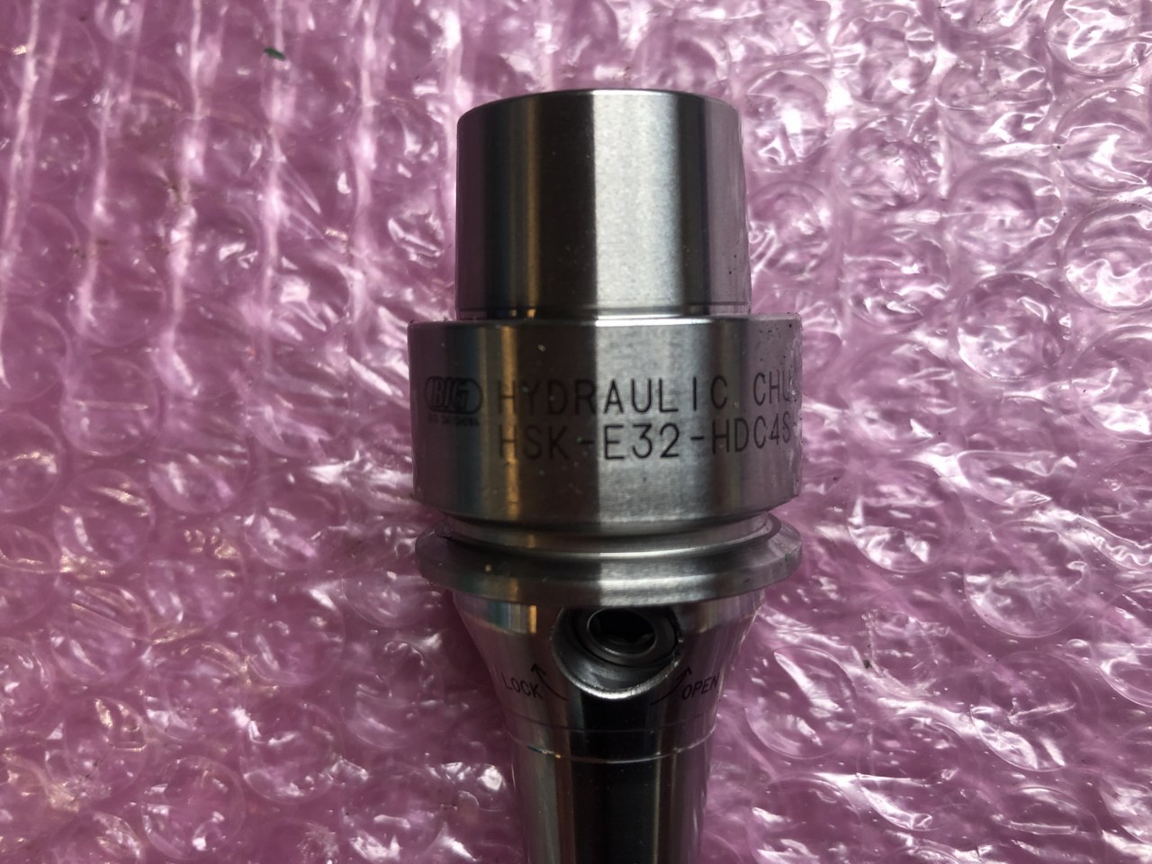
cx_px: 576
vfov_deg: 49.7
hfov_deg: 63.4
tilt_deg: -77.0
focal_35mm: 28
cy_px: 432
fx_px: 932
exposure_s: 1/24
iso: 40
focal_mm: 3.99
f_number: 1.8
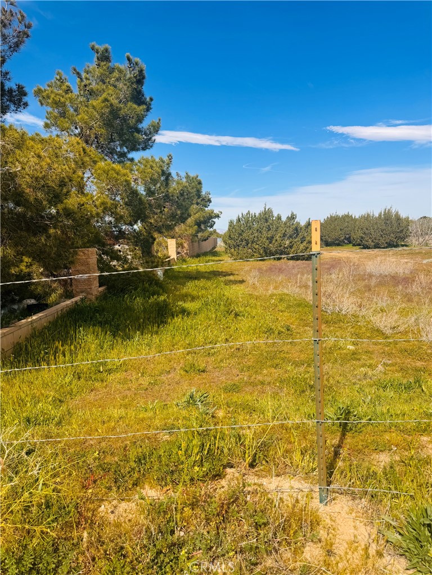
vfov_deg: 71.6
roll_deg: +2.3
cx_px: 216
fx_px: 399
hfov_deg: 56.8
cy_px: 288
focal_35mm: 24
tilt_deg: -8.0
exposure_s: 1/4310
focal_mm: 6.76
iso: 80
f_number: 1.78
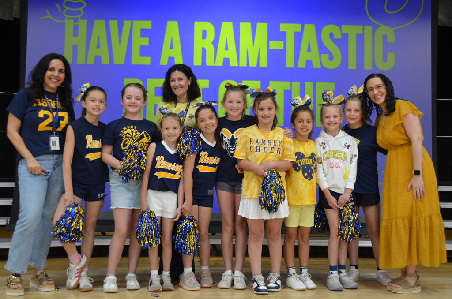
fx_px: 545
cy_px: 150
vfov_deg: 30.7
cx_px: 226
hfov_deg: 45.0
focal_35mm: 44
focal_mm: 29
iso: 800
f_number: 4.5
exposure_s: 1/80
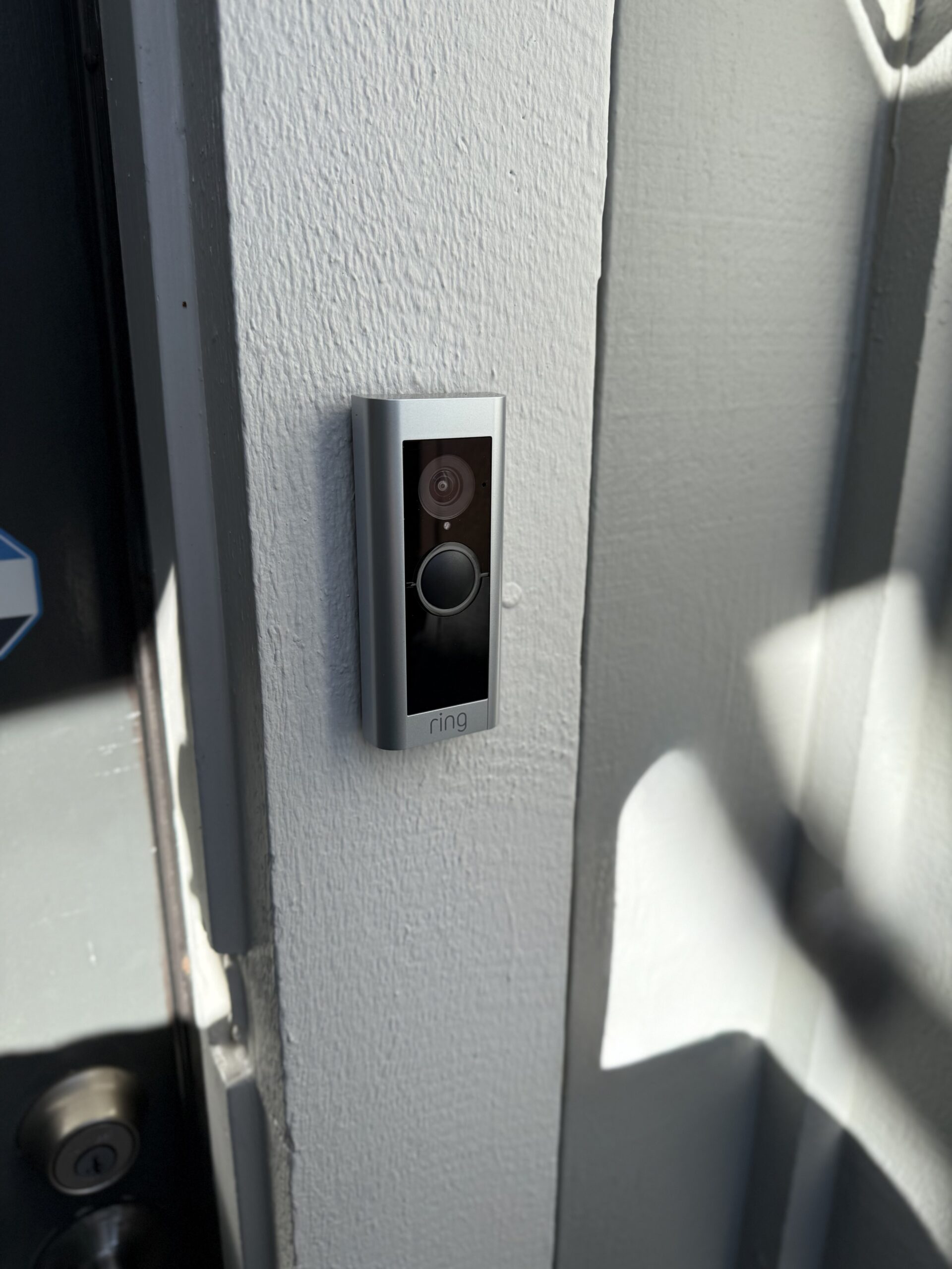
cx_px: 476
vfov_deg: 71.6
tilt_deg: -18.2
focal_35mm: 24
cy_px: 634
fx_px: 880
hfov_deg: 56.8
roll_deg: -0.5
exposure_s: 1/1618
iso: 100
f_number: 1.78
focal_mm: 6.76
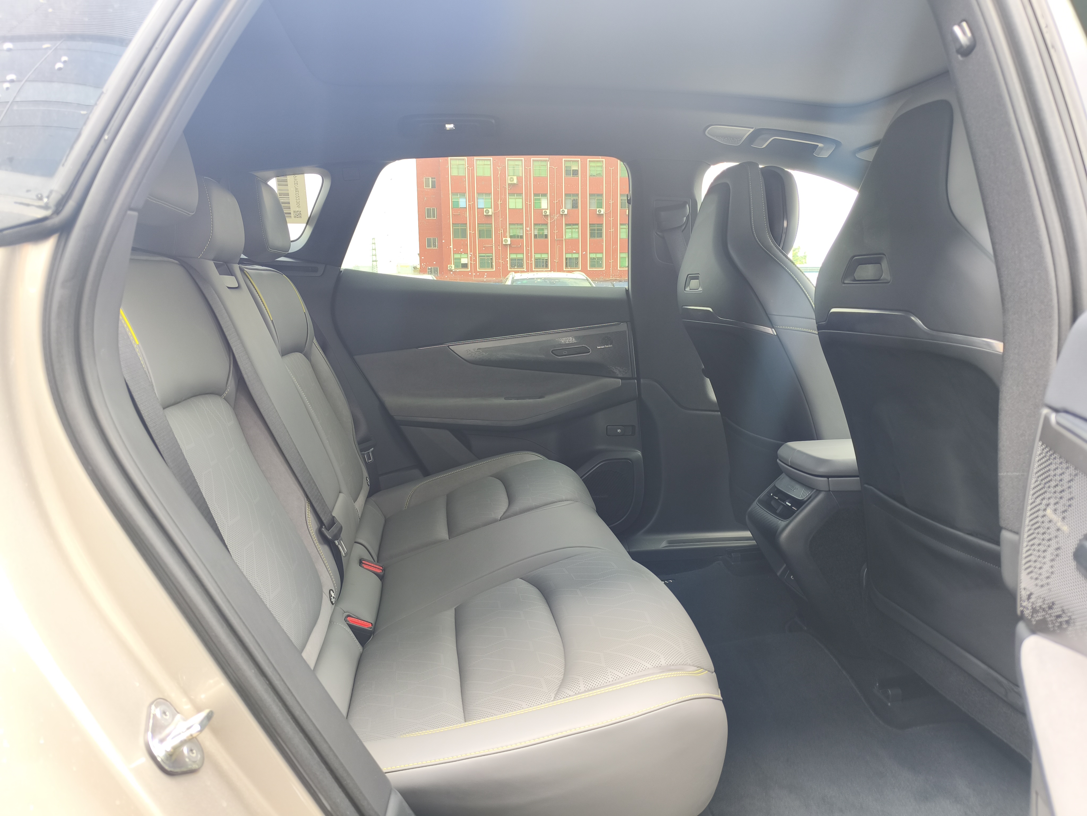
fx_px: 722
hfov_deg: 73.9
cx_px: 544
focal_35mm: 23
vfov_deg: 58.9
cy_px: 408
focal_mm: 5.84
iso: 100
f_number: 1.6
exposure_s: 1/100
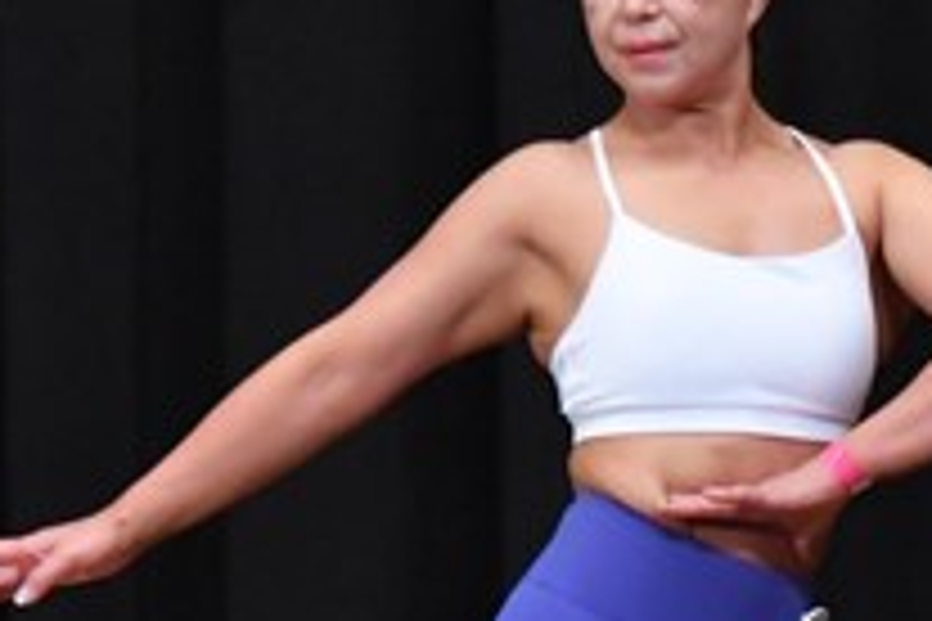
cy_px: 837
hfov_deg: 2.4
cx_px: 1258
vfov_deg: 1.6
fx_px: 21849
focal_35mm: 844
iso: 6400
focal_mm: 150
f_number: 5.6
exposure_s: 1/400
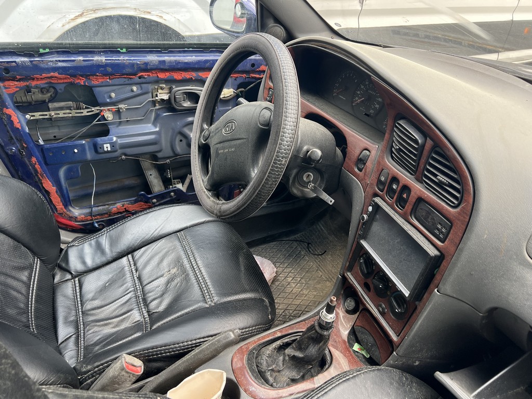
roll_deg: -2.6
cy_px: 200
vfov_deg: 53.1
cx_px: 266
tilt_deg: -33.2
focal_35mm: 26
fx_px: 400
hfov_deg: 67.3
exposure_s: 1/140
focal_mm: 5.7
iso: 64
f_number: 1.5
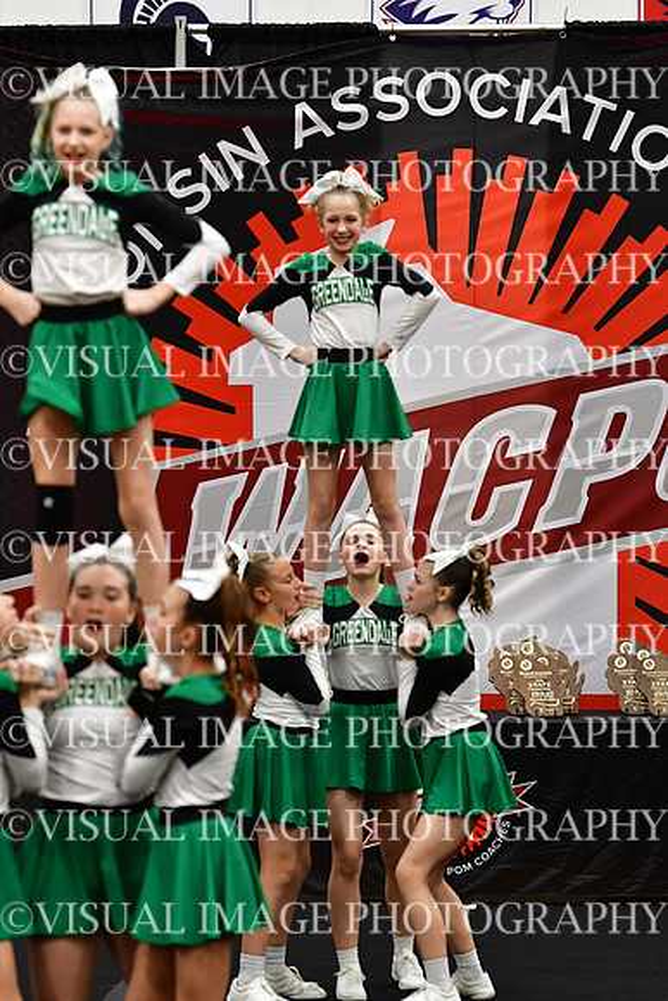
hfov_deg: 5.9
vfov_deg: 8.9
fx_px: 6453
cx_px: 334
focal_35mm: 232
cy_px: 500
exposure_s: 1/500
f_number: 3.5
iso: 4000
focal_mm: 155
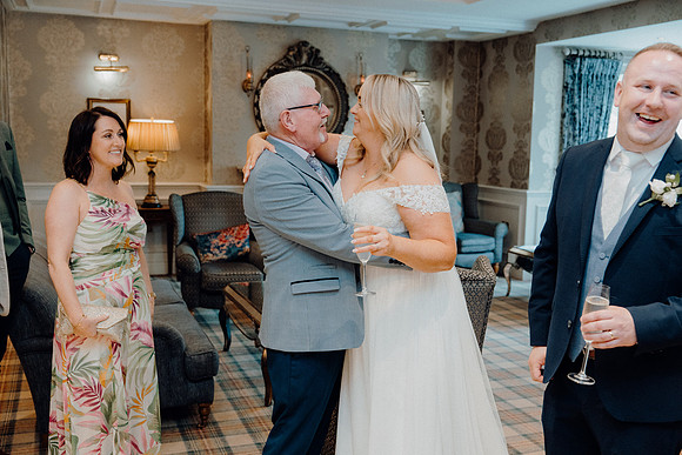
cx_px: 341
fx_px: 739
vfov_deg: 34.2
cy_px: 228
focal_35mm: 39
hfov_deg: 49.5
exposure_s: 1/160
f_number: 3.5
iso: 2500
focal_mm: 39
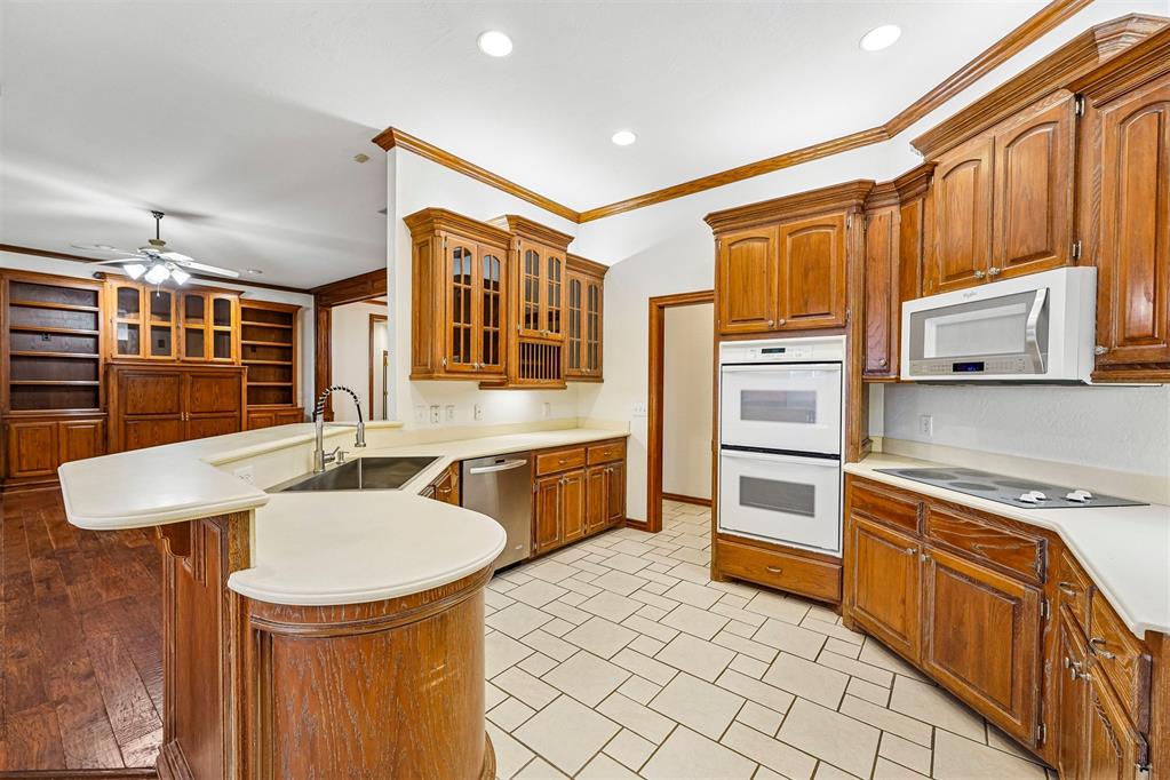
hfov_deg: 104.3
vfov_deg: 81.2
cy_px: 390
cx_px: 585
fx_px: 455
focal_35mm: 14
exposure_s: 1/15
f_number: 8
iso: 400
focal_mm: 14
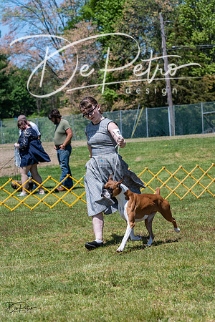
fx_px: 1021
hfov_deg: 12.0
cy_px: 161
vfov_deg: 17.9
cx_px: 108
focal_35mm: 114
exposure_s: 1/1600
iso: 400
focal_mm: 114
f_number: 7.1
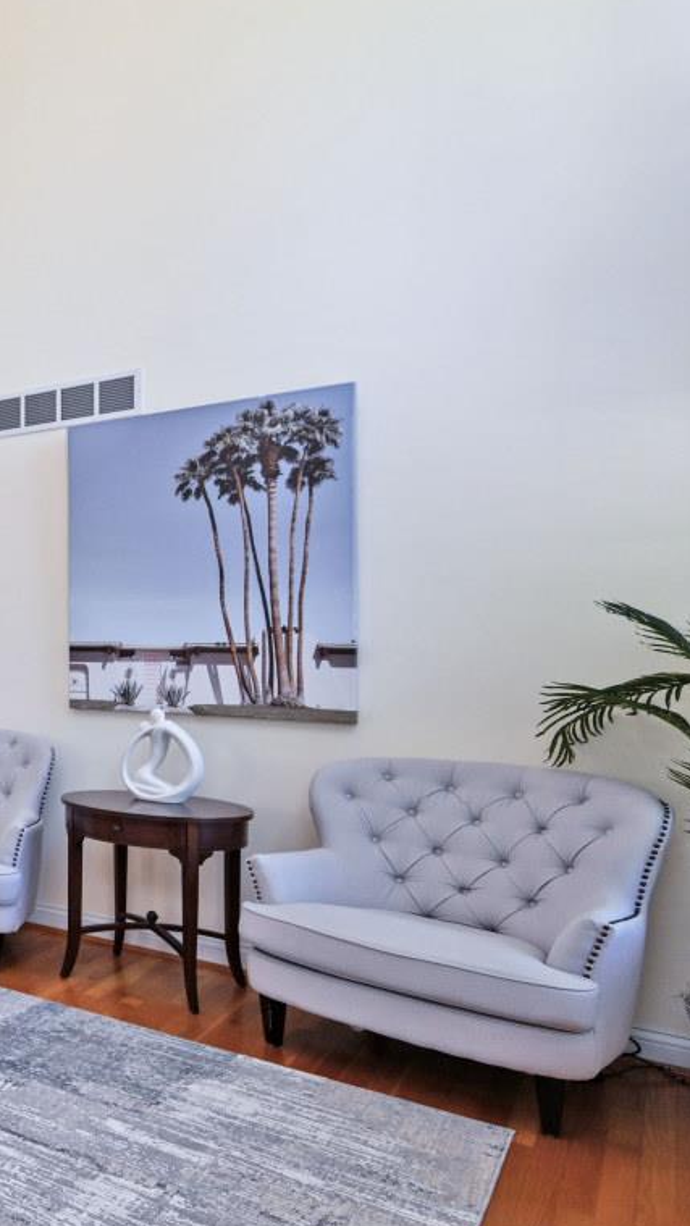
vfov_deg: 66.0
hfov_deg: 25.0
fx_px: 943
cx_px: -444
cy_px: 633
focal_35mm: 29
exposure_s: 1/80
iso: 200
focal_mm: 14
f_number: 4.5
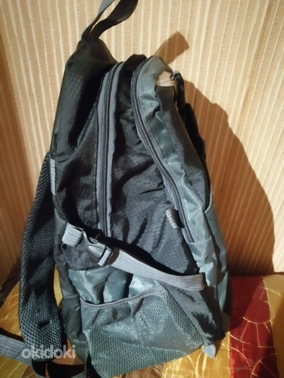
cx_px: 142
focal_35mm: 27
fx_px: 295
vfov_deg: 65.3
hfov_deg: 51.4
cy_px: 189
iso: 2500
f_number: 1.8
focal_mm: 3.88
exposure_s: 1/12.5
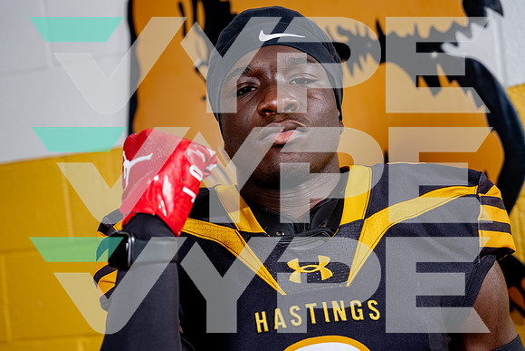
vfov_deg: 17.7
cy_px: 176
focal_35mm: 77
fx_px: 1126
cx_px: 262
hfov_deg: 26.3
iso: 100
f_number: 4
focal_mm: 70
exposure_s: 1/250
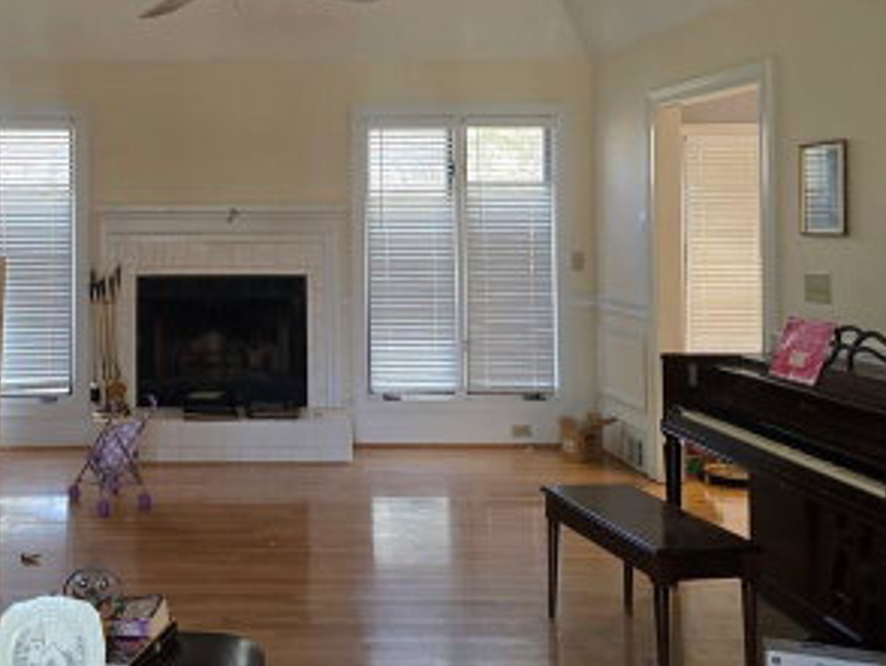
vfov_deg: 35.6
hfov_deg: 45.2
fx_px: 1025
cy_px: 208
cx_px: 226
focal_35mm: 40
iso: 500
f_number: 1.7
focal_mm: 6.3
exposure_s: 1/120
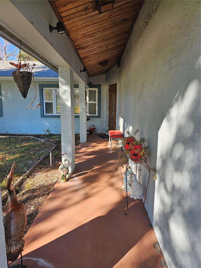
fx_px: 178
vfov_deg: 73.9
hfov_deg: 58.9
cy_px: 134
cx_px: 100
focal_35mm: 23
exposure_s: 1/180
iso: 12
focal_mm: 6.3
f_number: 1.7
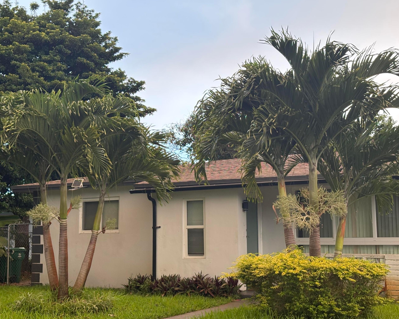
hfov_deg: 33.0
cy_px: 154
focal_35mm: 57
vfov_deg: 26.7
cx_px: 197
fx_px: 673
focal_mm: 5.96
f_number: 1.6
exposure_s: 1/581
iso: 50
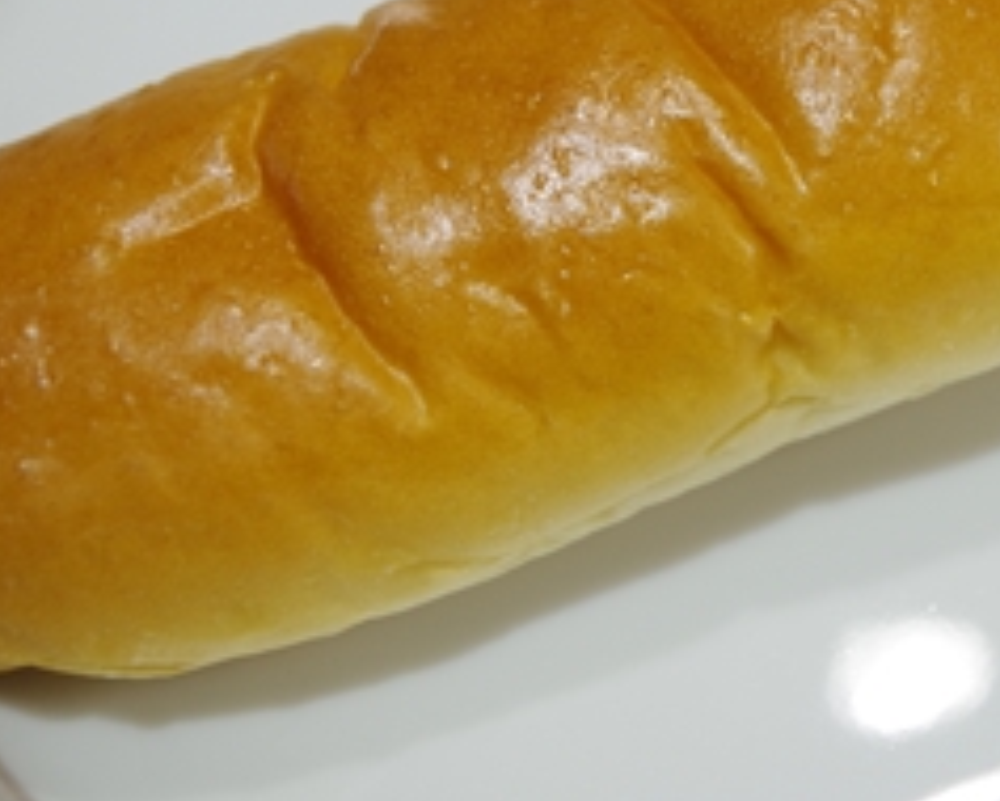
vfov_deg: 21.4
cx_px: 783
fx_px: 2106
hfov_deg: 26.3
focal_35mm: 71
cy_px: 223
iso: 400
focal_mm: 24.38
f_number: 4
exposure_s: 1/30
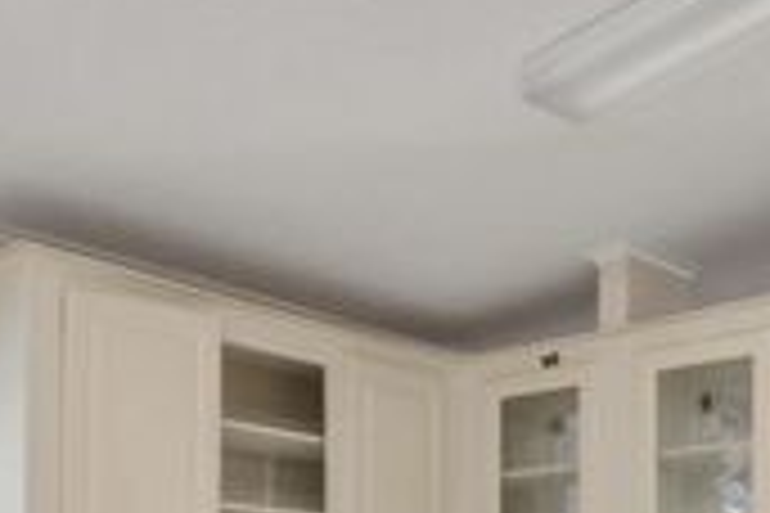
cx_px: 342
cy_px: 682
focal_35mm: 62
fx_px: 1323
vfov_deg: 20.0
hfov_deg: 32.4
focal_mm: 11
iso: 320
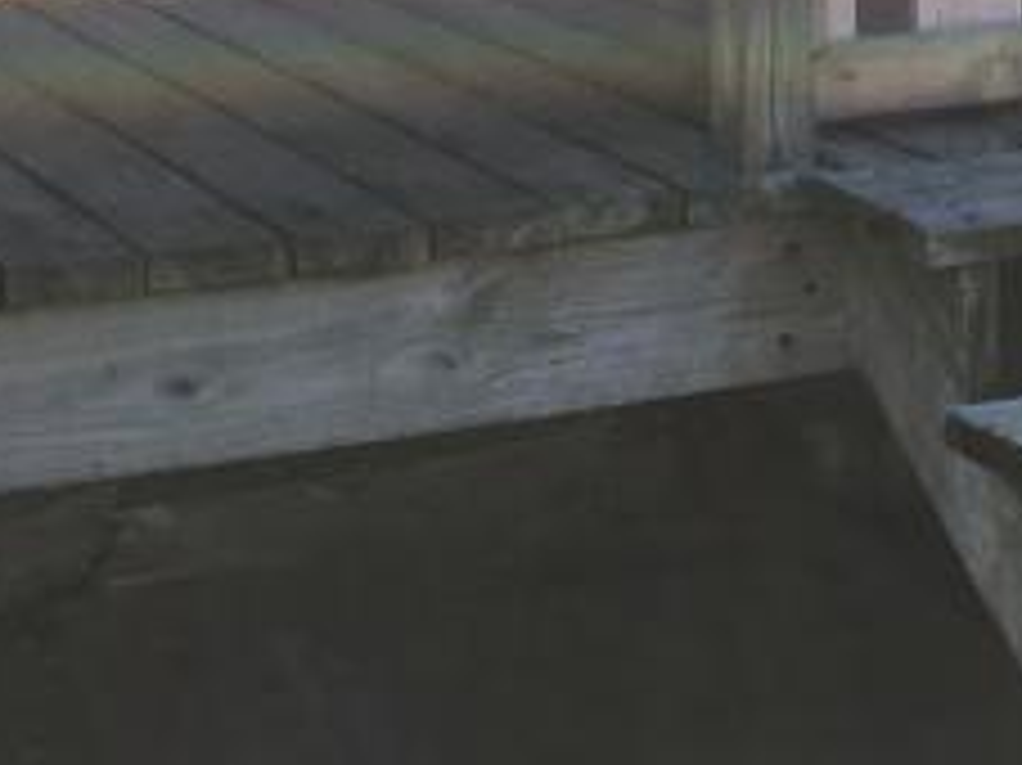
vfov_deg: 10.8
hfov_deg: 14.9
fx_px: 3866
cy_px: -459
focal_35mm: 131
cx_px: 909
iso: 25
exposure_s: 1/481
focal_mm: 4.15
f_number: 2.2
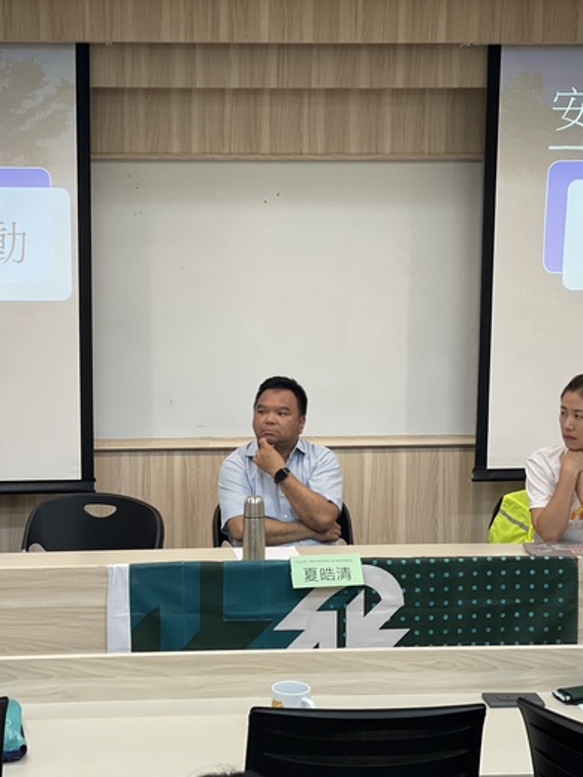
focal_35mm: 70
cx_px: 200
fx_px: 1572
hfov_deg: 20.9
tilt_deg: -7.7
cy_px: 389
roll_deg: +0.0
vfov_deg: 27.8
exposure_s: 1/120
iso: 125
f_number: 2
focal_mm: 6
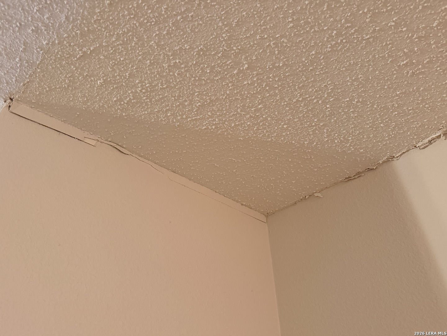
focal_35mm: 24
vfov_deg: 56.8
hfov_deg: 71.6
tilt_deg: +35.8
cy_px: 168
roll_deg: +2.0
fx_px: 310
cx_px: 224
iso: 640
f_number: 1.78
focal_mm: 6.76
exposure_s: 1/40
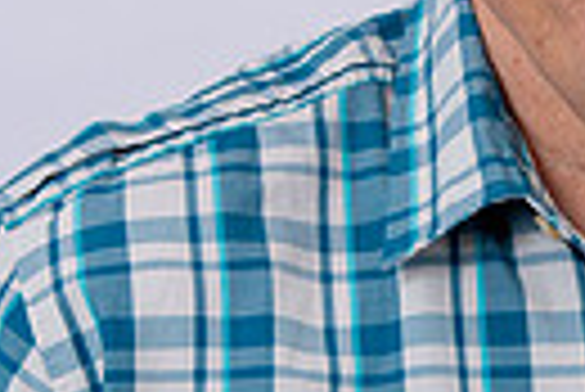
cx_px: 814
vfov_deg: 6.4
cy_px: 50
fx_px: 3481
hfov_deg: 9.4
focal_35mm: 214
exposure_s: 1/250
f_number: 9
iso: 125
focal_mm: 48
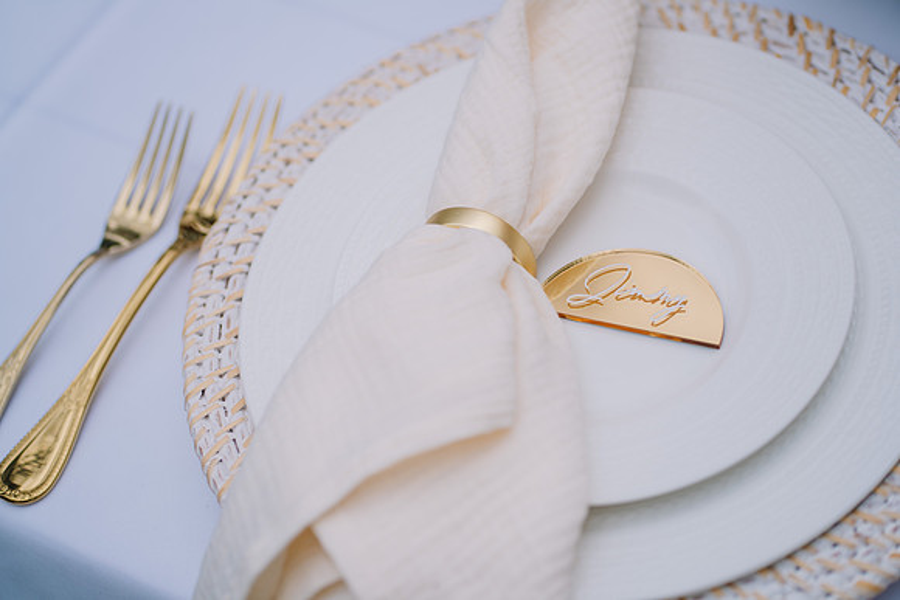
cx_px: 450
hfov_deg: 23.9
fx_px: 2125
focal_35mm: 85
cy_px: 300
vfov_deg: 16.1
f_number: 2.8
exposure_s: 1/200
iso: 50
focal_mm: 85
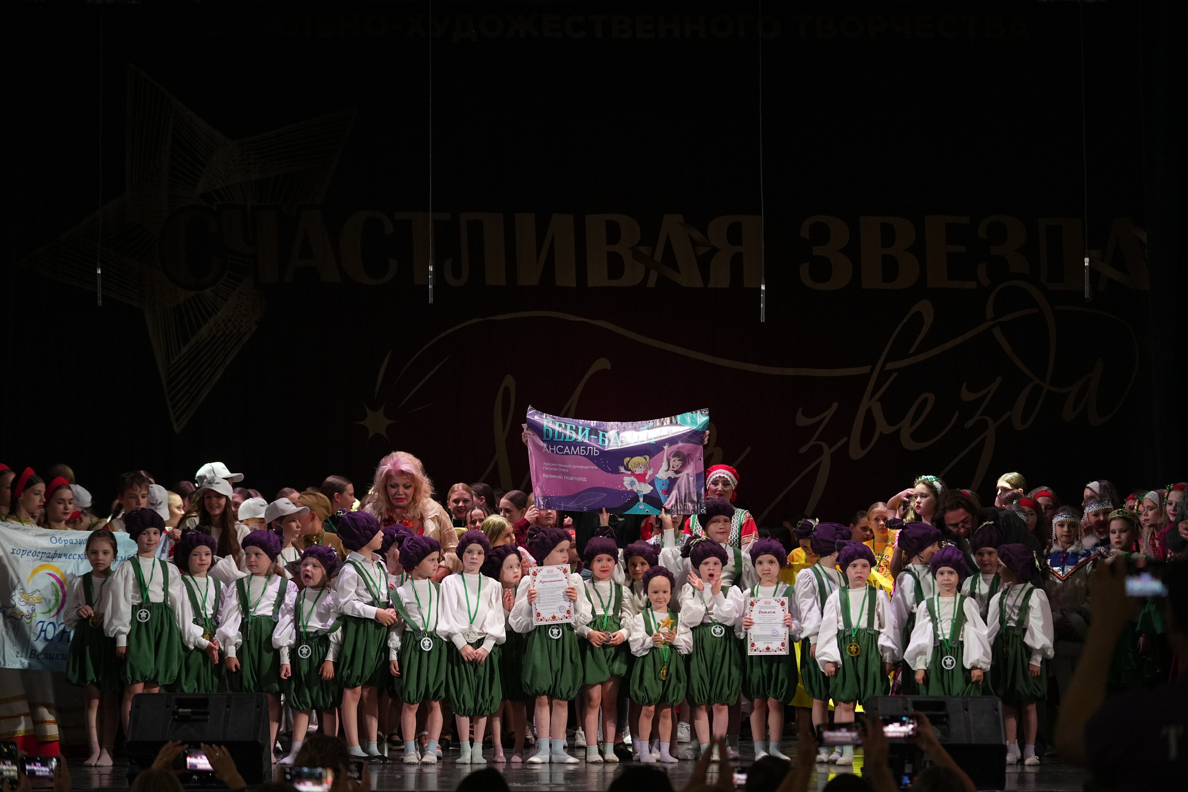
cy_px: 396
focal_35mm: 87
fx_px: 2871
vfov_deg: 15.7
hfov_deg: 23.4
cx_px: 594
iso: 2000
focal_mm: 87
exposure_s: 1/250
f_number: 2.8
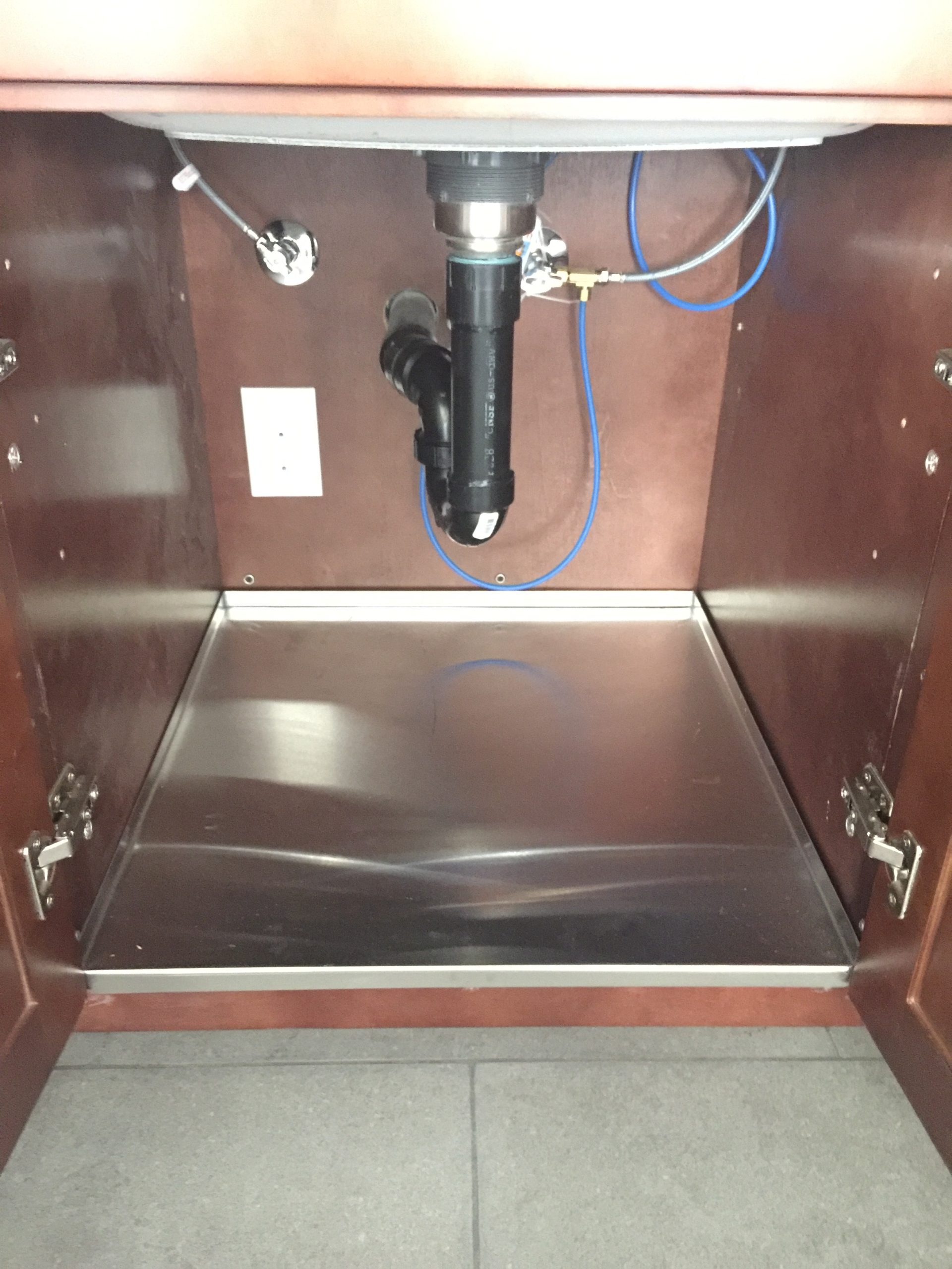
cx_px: 476
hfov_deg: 48.2
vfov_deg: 61.7
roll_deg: -0.8
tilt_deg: -27.7
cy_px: 634
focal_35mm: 29
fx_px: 1063
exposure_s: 1/4
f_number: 2.2
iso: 400
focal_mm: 4.15
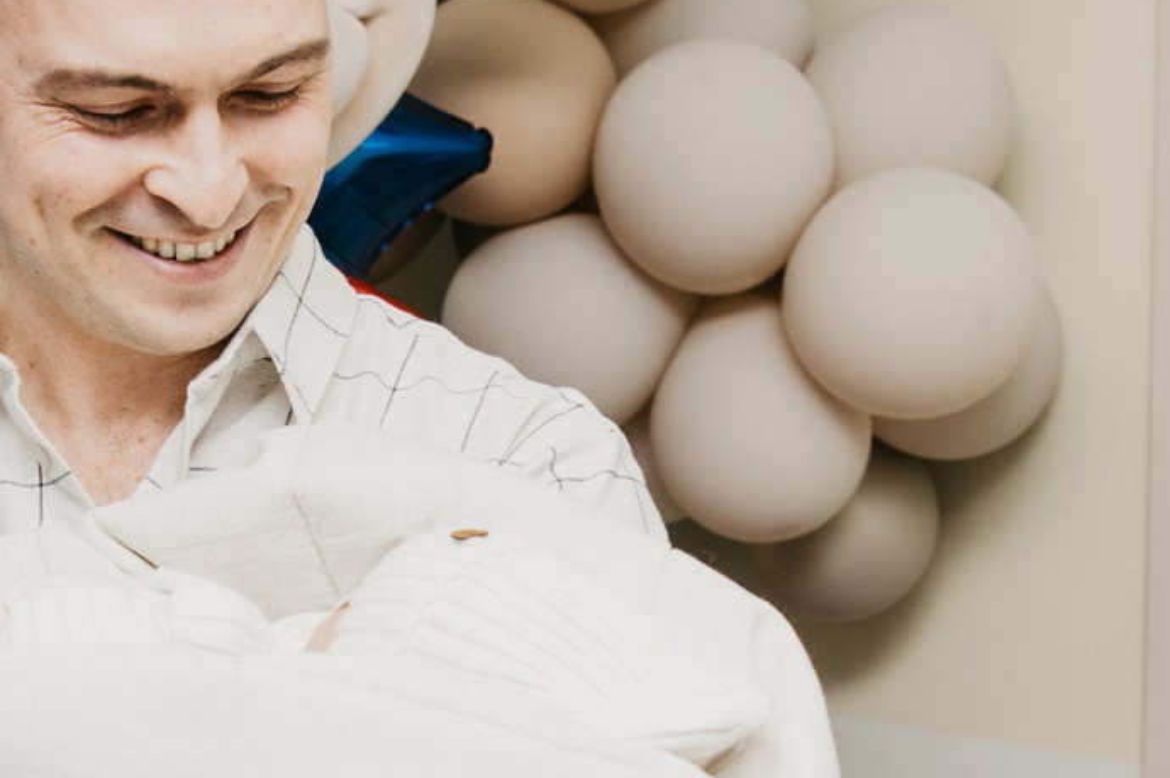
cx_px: 443
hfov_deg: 19.1
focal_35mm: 107
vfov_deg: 12.7
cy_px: 734
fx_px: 3475
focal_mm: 28
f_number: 4
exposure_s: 1/160
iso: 160
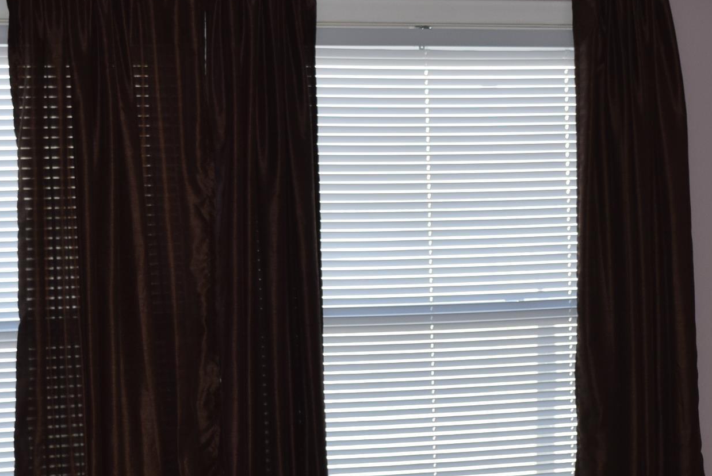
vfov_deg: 11.8
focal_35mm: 116
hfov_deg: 17.6
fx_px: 2296
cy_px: 420
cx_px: 493
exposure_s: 1/125
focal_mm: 32
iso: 320
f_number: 5.6
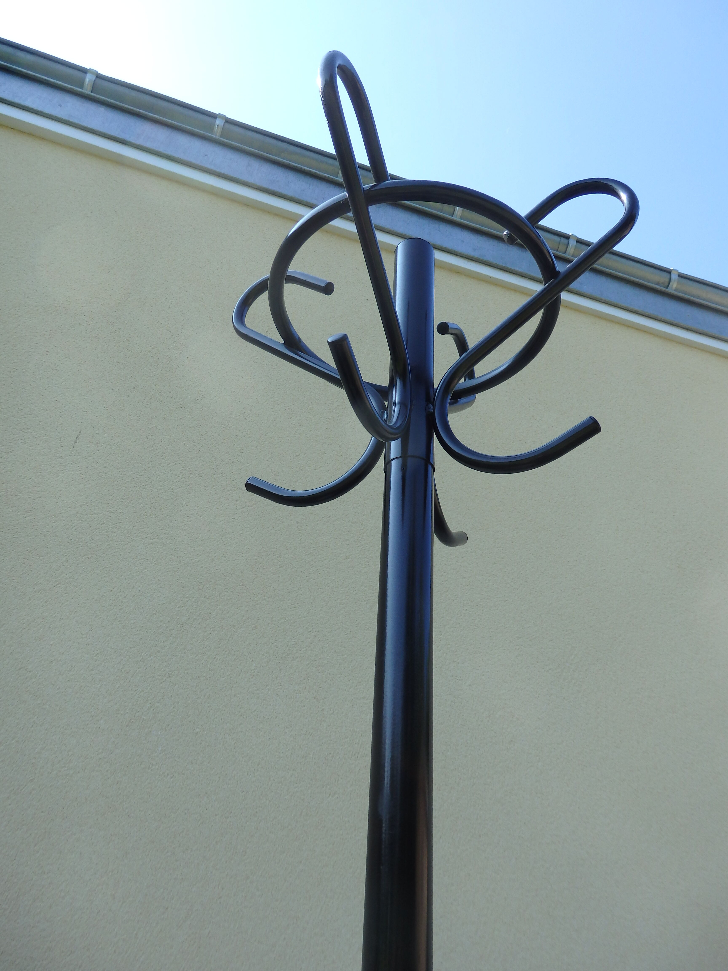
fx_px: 701
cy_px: 486
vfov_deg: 69.4
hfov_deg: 54.9
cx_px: 364
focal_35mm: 25
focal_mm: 4.5
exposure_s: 1/640
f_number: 3
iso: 125
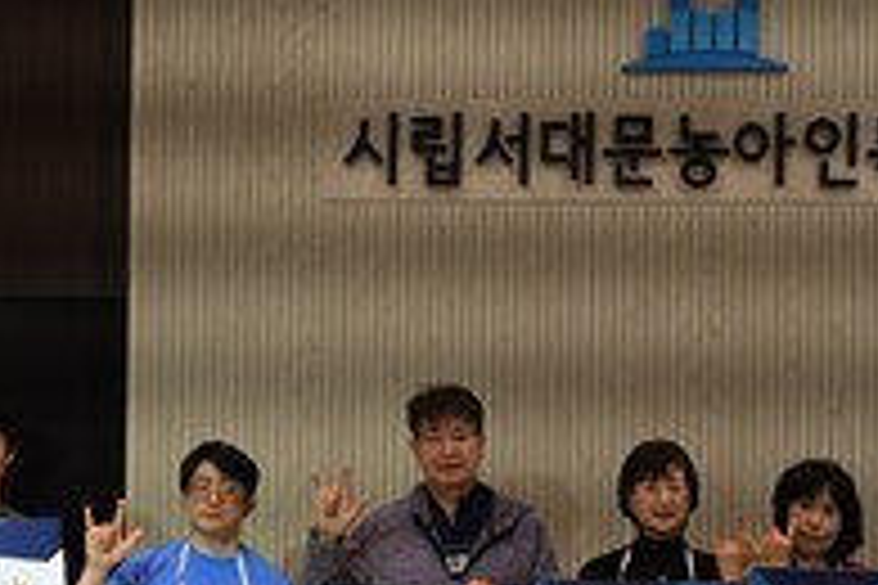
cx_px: 581
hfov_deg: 27.2
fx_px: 1805
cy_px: 452
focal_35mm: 74
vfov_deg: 18.3
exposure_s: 1/250
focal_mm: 24
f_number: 4
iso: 400
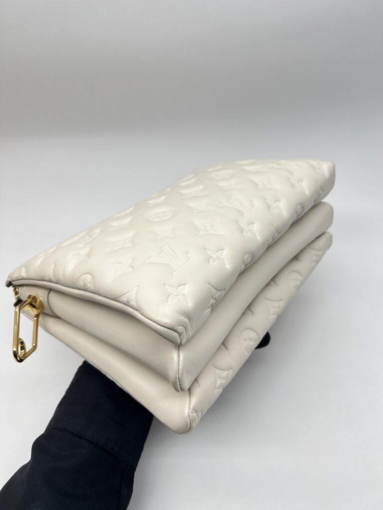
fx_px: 384
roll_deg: +4.0
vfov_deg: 67.3
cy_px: 255
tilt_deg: -40.4
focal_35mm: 26
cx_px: 192
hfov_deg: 53.1
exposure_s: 1/163
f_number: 1.5
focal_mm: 5.7
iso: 40
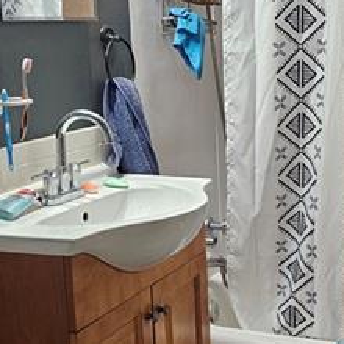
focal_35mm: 71
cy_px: 214
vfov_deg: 24.3
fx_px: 798
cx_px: 275
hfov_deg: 23.9
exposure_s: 1/120
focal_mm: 6.3
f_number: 1.7
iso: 250
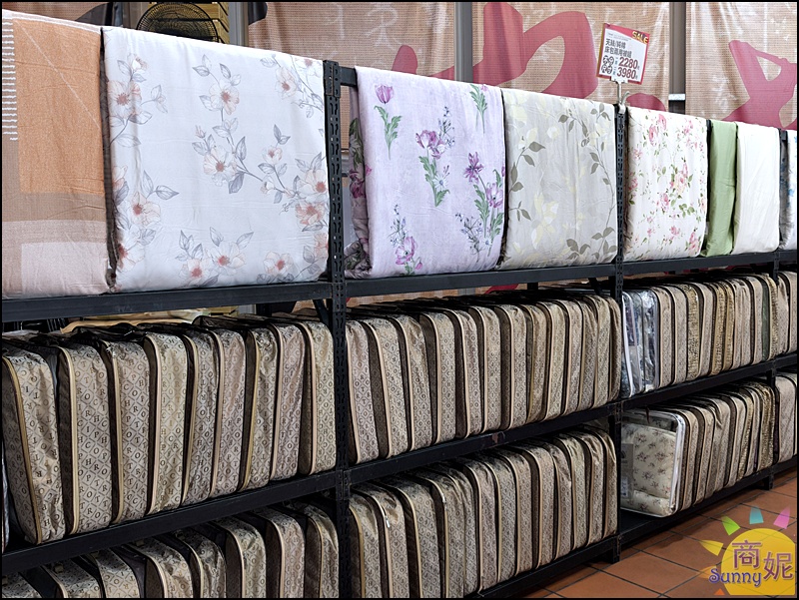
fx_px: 762
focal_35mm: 33
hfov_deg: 55.3
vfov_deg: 43.0
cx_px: 400
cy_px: 300
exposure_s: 1/120
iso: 400
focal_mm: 6.57
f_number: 1.6
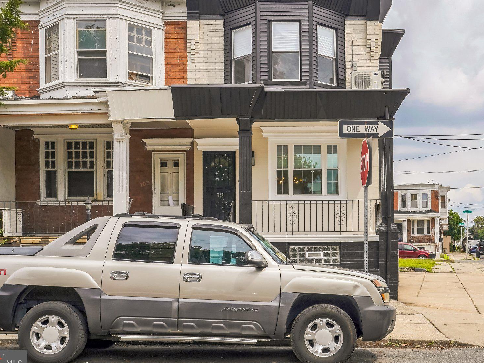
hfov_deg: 46.5
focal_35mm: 40
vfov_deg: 35.9
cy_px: 151
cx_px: 290
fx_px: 559
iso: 640
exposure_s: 1/800
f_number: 11
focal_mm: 30
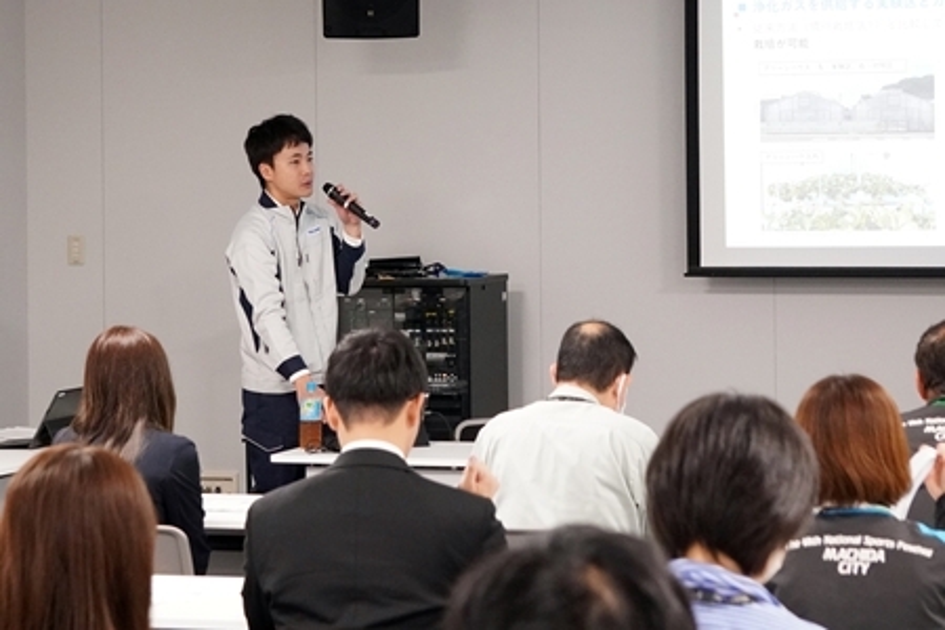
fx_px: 2165
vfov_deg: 16.6
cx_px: 472
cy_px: 315
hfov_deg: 24.6
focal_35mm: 82
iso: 4000
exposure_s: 1/100
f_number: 5.6
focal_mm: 55
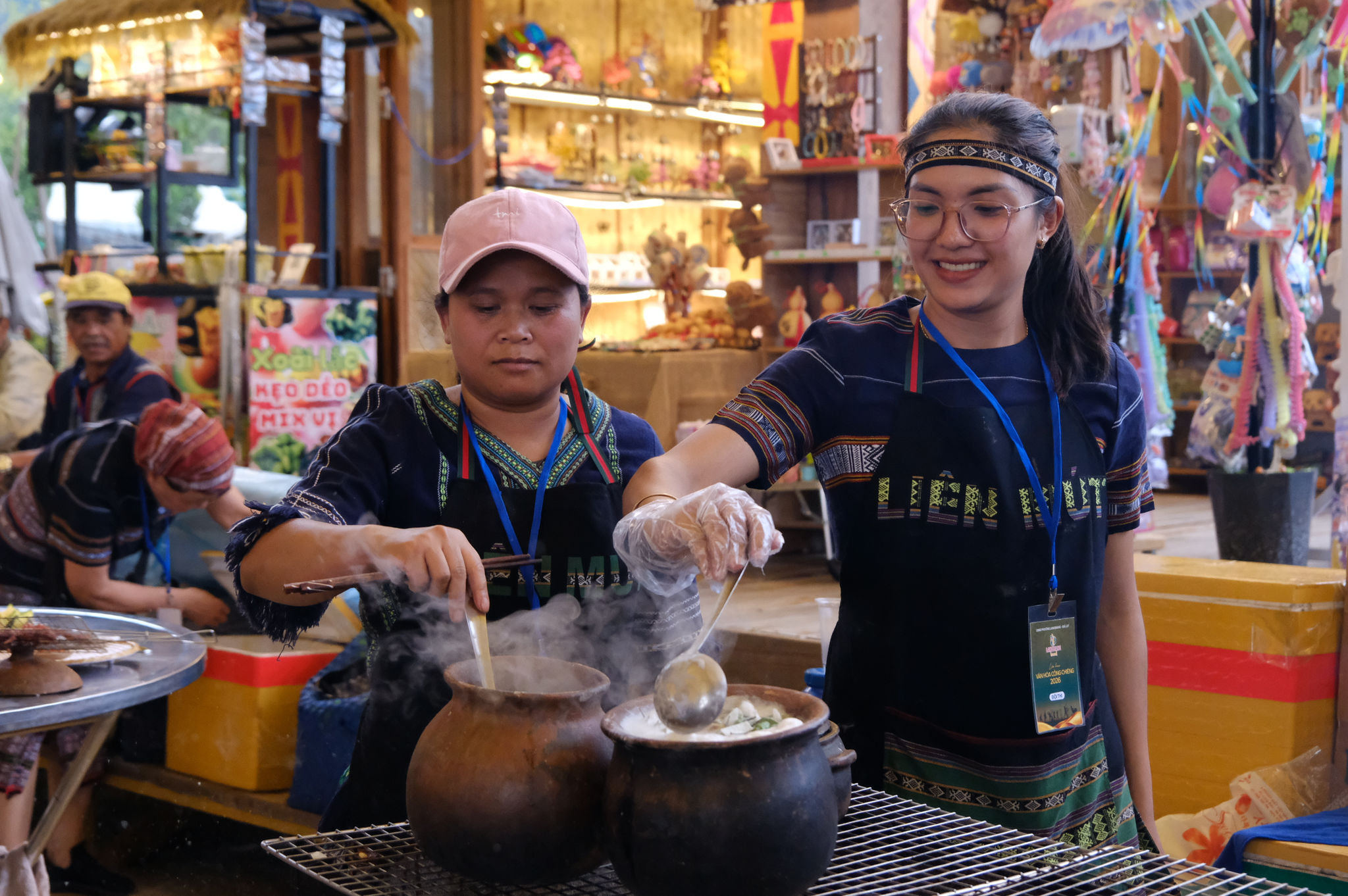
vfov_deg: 25.0
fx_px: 2020
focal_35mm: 54
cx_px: 674
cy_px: 448
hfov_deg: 36.9
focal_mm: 35.8
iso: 5000
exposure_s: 1/250
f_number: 4
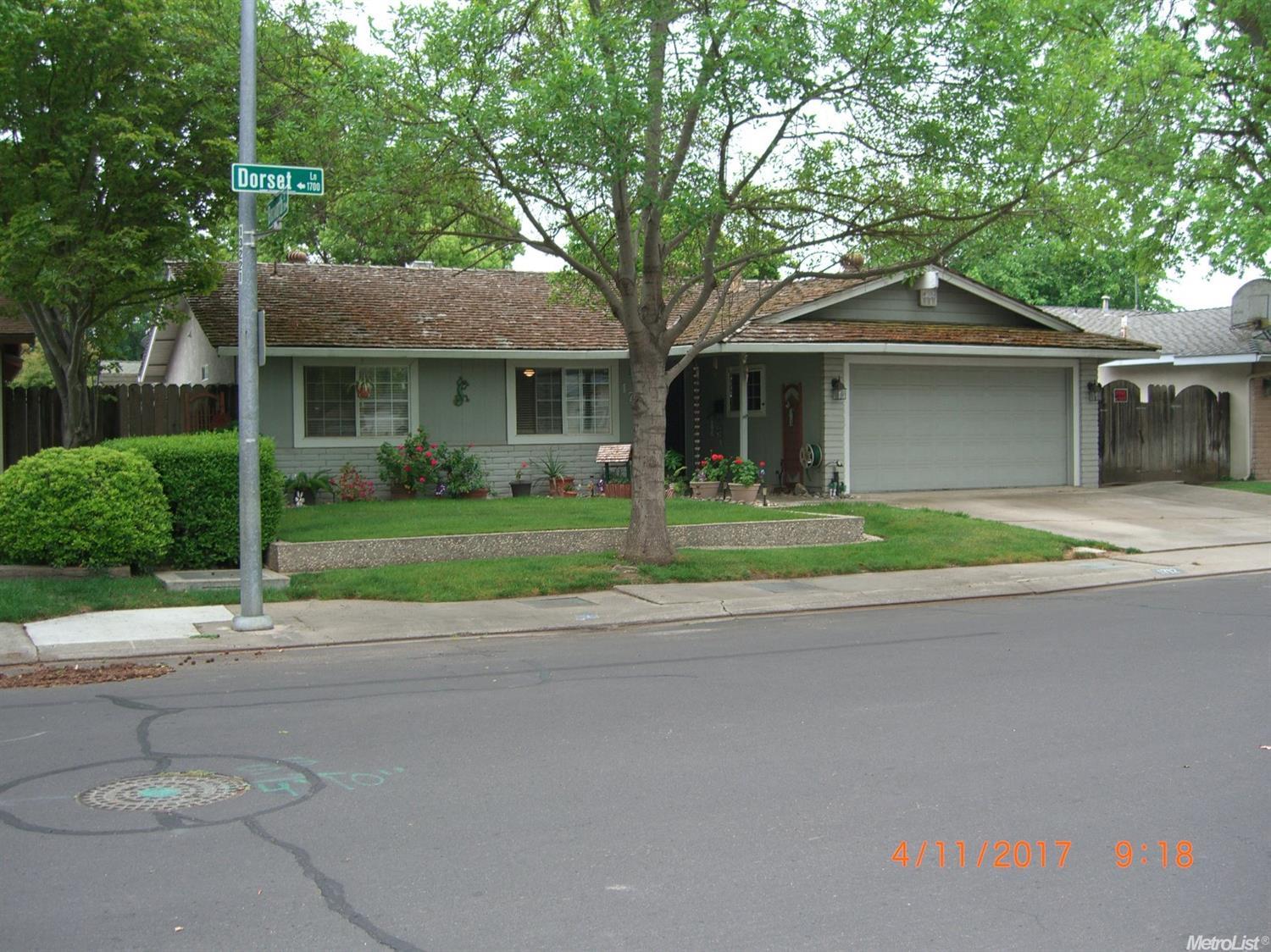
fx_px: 1395
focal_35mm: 38
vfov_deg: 37.7
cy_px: 476
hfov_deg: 49.0
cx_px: 636
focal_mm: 7.9
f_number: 2.8
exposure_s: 1/160
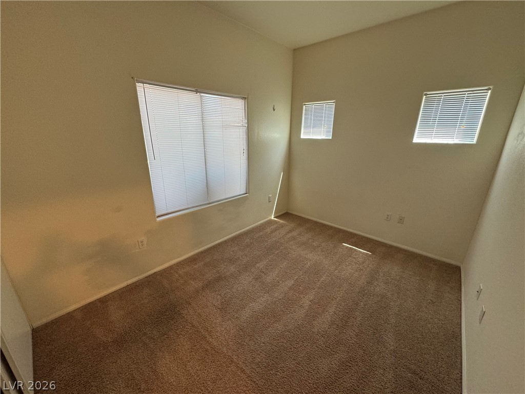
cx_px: 262
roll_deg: -0.3
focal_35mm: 14
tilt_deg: -15.8
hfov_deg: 102.1
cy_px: 197
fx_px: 212
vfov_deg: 85.7
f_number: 2.2
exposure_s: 1/60
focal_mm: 2.22
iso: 200
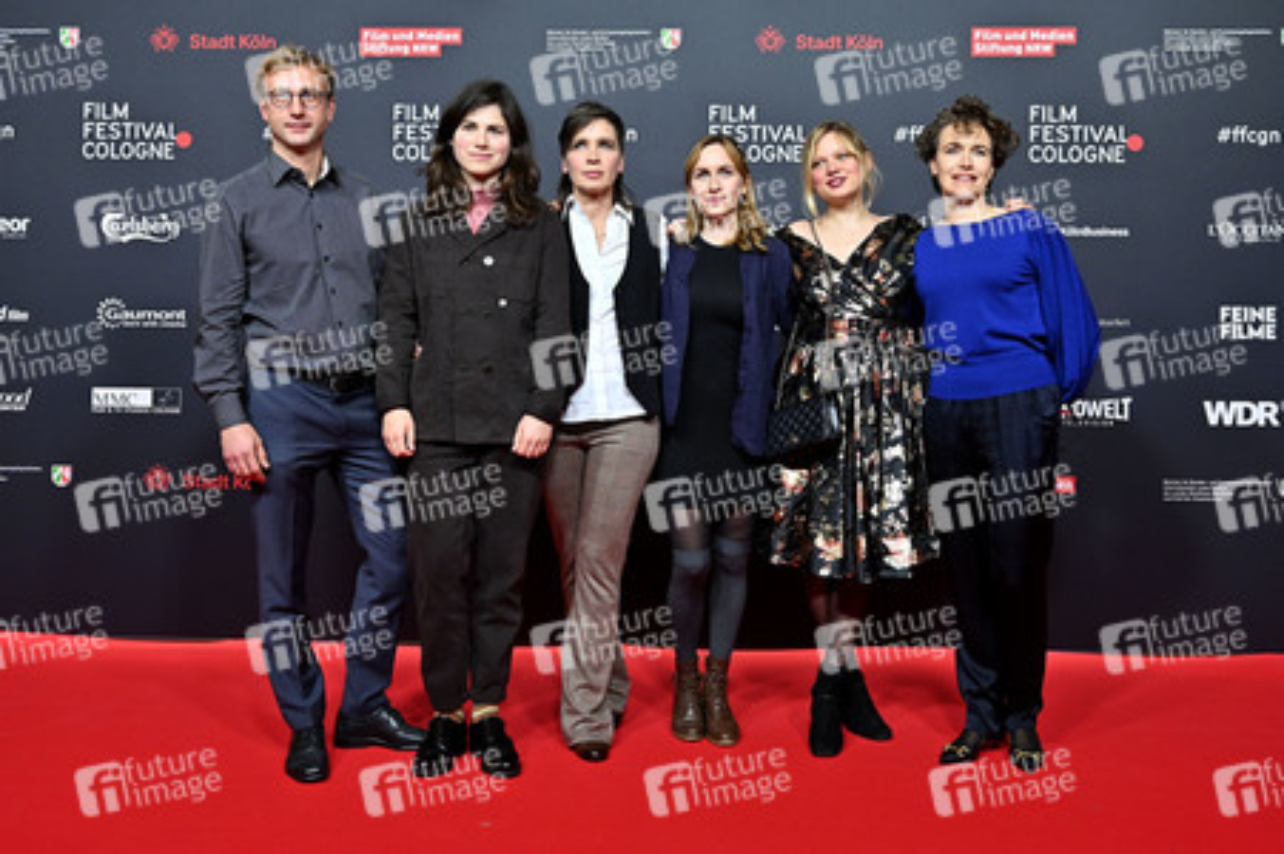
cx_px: 642
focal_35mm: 32
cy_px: 427
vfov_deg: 41.7
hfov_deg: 59.5
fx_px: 1123
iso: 1250
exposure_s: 1/200
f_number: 5
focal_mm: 31.5
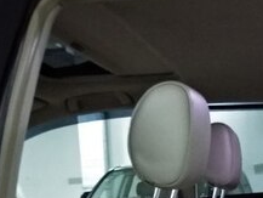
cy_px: 290
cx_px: 269
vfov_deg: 17.0
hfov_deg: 23.6
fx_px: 601
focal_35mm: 79
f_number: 2.2
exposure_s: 1/13
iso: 6400
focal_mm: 3.81
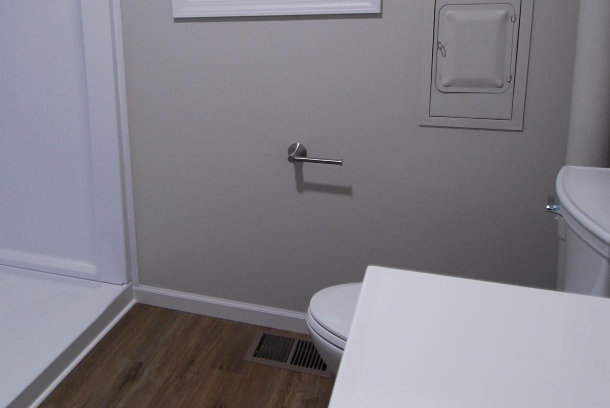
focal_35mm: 35
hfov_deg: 53.0
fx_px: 595
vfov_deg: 37.3
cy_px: 125
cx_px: 193
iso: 360
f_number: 3.8
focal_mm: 11
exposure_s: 1/30
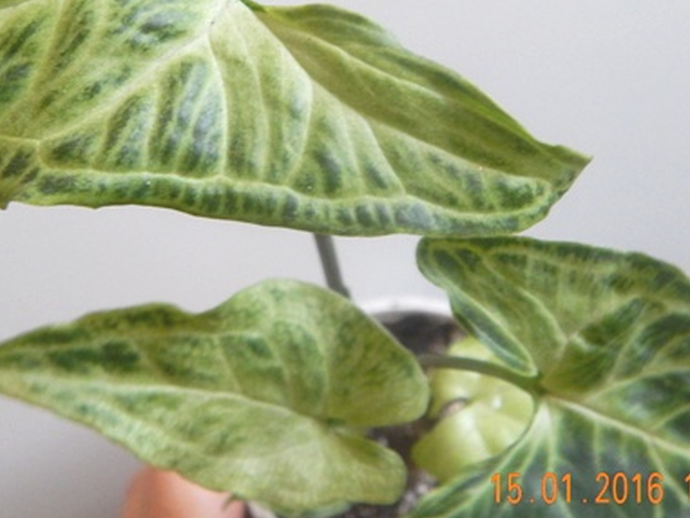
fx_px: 1137
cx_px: 244
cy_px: 111
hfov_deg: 33.5
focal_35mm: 57
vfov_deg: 25.3
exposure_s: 1/30
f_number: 3.2
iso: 400
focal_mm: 5.6
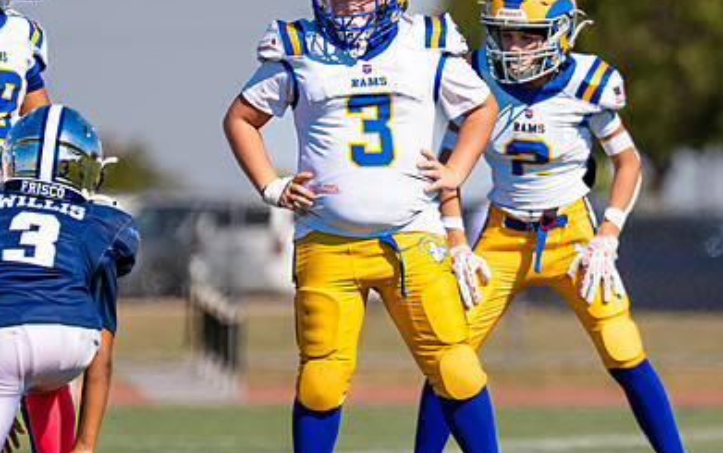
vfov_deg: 1.8
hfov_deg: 2.9
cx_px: 574
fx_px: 14453
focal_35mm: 733
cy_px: 153
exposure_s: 1/2500
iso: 100
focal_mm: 200
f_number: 2.8
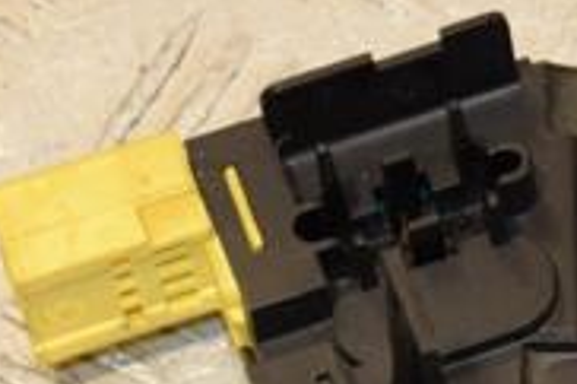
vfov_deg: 4.5
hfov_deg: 6.7
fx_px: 4916
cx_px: 675
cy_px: 343
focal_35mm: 307
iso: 800
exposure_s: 1/200
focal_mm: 62
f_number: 5.6
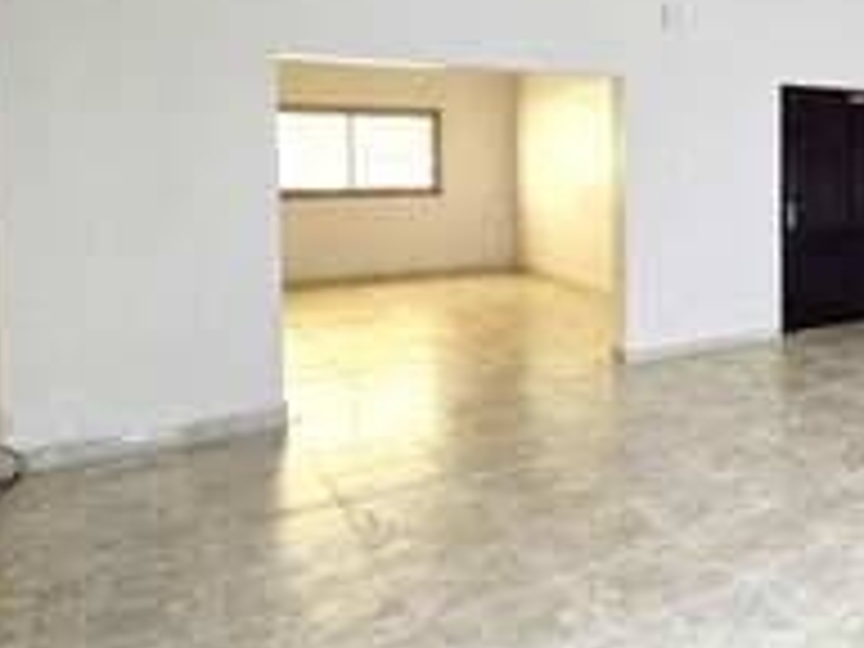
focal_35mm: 31
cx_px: 970
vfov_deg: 44.0
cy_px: 164
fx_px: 774
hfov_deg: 43.6
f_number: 2.2
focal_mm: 2.2
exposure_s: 1/50
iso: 640
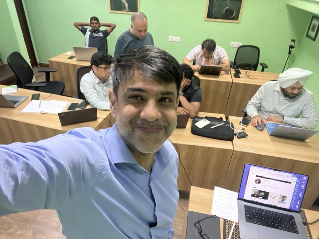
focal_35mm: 23
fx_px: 212
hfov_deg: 73.9
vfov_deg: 58.9
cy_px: 120
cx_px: 160
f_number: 2.2
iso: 320
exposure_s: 1/33
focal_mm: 2.71
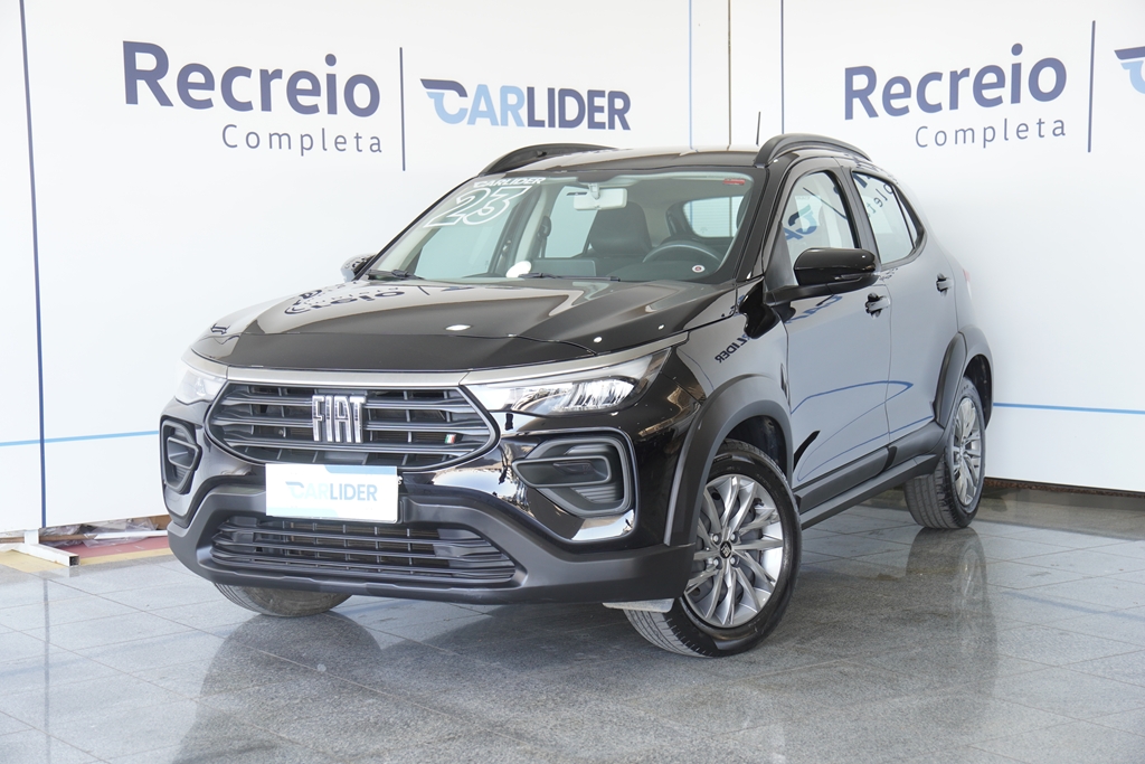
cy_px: 382
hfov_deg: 34.2
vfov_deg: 23.2
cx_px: 572
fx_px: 1861
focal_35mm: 58
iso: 200
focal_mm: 39
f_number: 2.8
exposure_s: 1/80
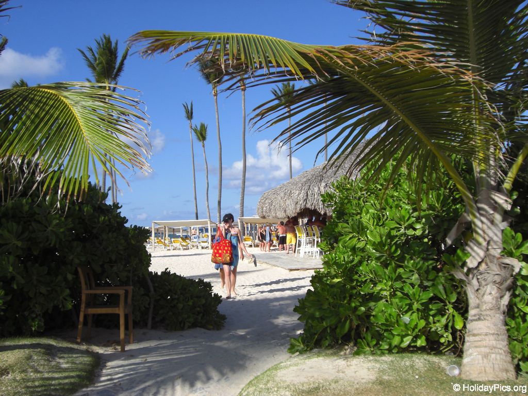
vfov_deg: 37.7
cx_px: 264
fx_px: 580
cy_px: 198
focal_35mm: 38
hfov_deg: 49.0
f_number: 8
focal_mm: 6.2
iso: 64
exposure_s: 1/160
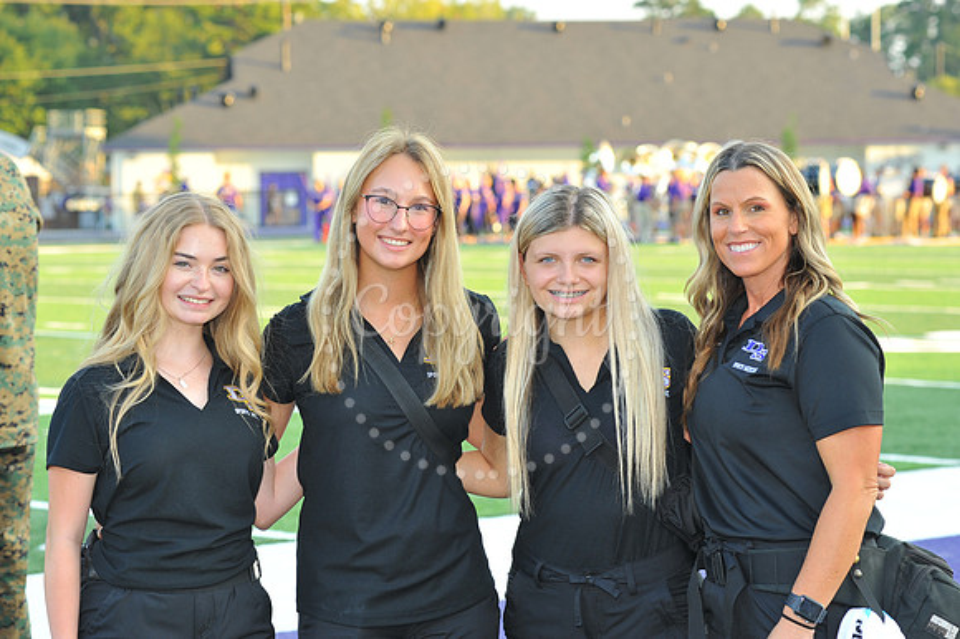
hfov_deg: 18.3
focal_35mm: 112
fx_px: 2985
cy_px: 320
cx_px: 480
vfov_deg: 12.2
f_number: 6.3
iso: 250
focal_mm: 112
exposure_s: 1/60
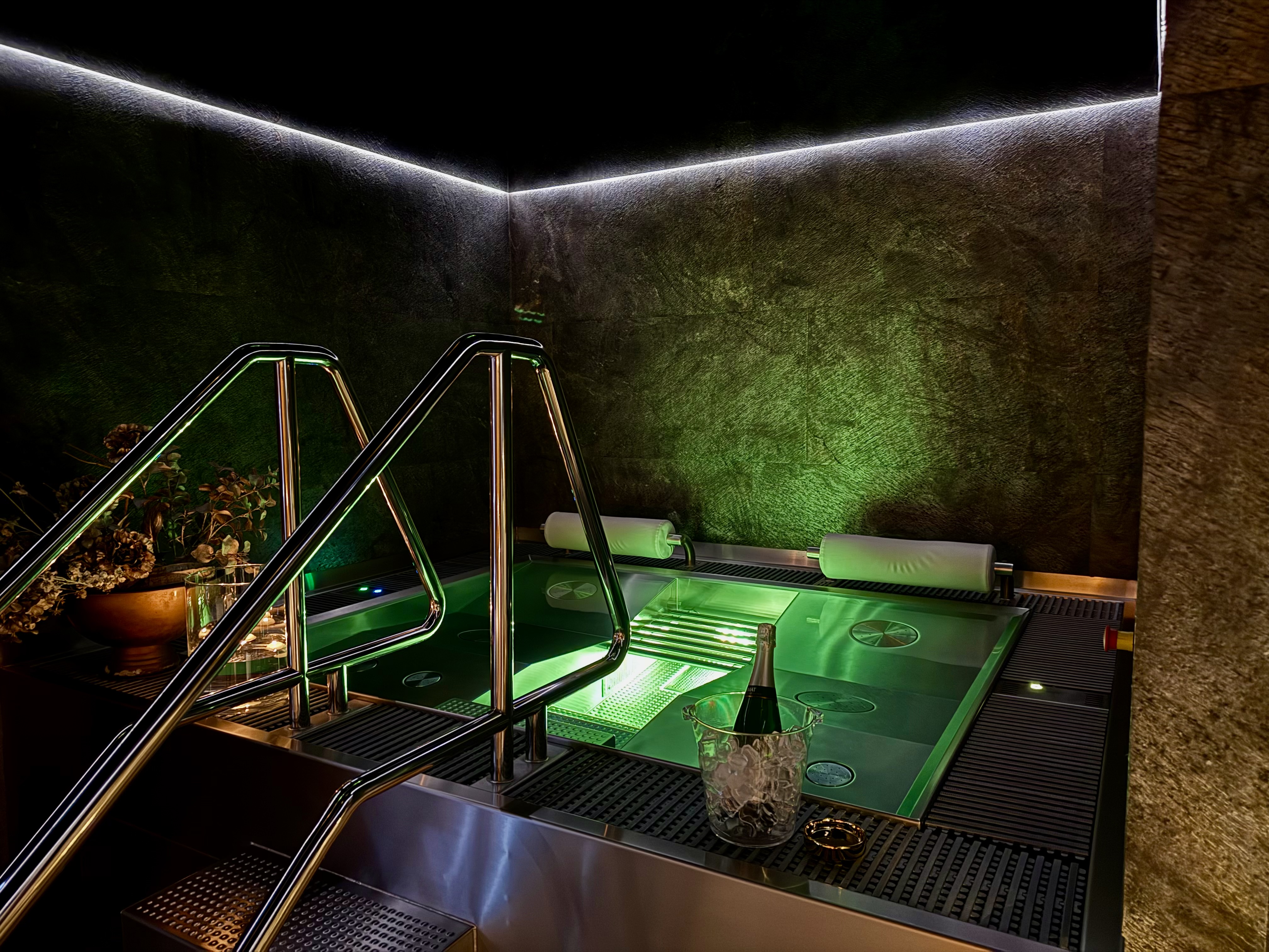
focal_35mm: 24
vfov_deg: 56.8
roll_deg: +0.6
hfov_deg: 71.6
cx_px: 634
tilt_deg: -6.5
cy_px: 476
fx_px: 880
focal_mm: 6.76
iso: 1000
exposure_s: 1/15
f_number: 1.78
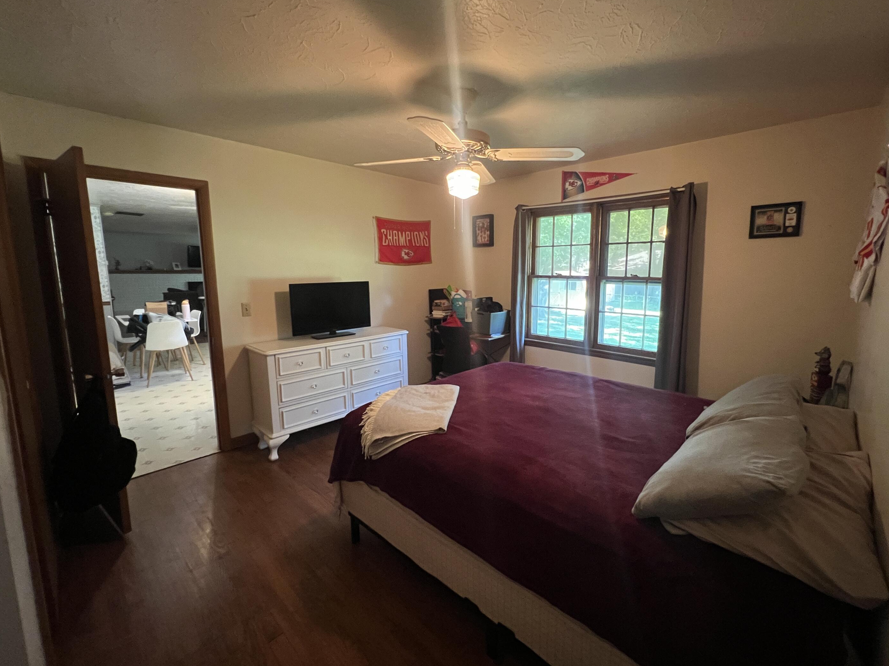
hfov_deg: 101.9
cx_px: 476
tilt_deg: -8.5
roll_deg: -0.7
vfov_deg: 85.6
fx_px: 360
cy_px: 318
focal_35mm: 14
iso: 640
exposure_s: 1/60
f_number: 1.8
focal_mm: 1.57
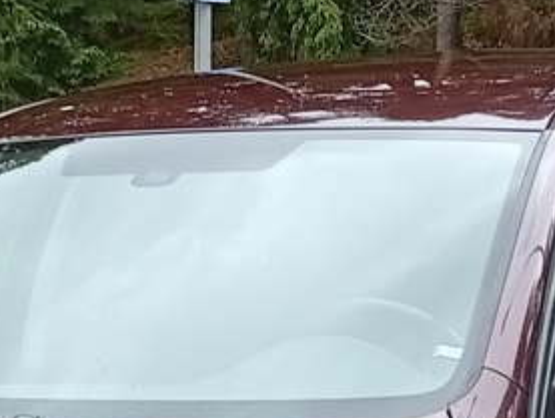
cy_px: 789
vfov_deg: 9.1
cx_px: 144
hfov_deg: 12.6
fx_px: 2507
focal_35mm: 156
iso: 52
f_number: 1.8
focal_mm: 3.98
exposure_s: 1/100
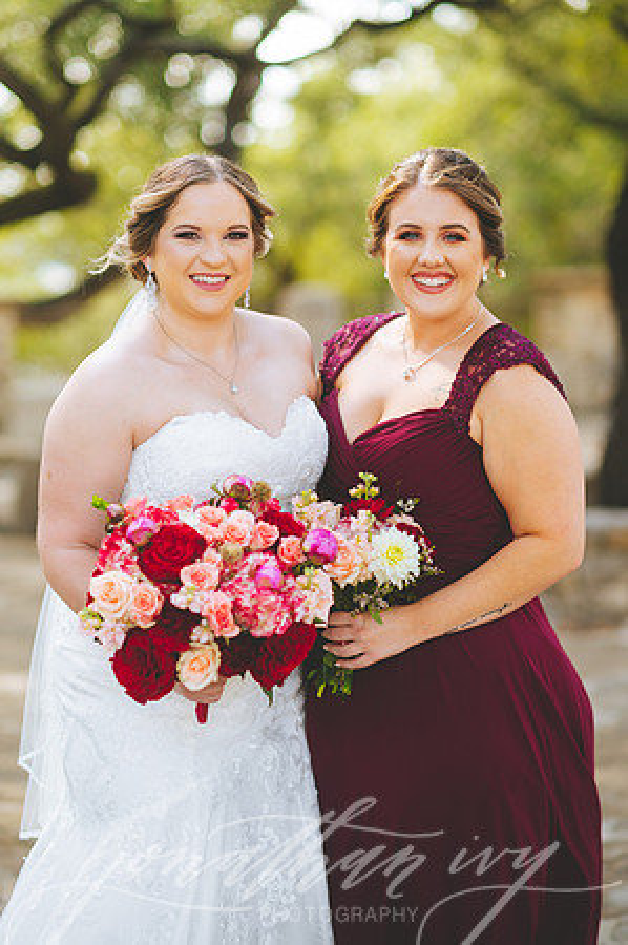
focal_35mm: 85
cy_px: 472
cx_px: 314
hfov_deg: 16.0
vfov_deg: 23.9
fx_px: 2229
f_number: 2
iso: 160
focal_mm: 85
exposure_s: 1/400
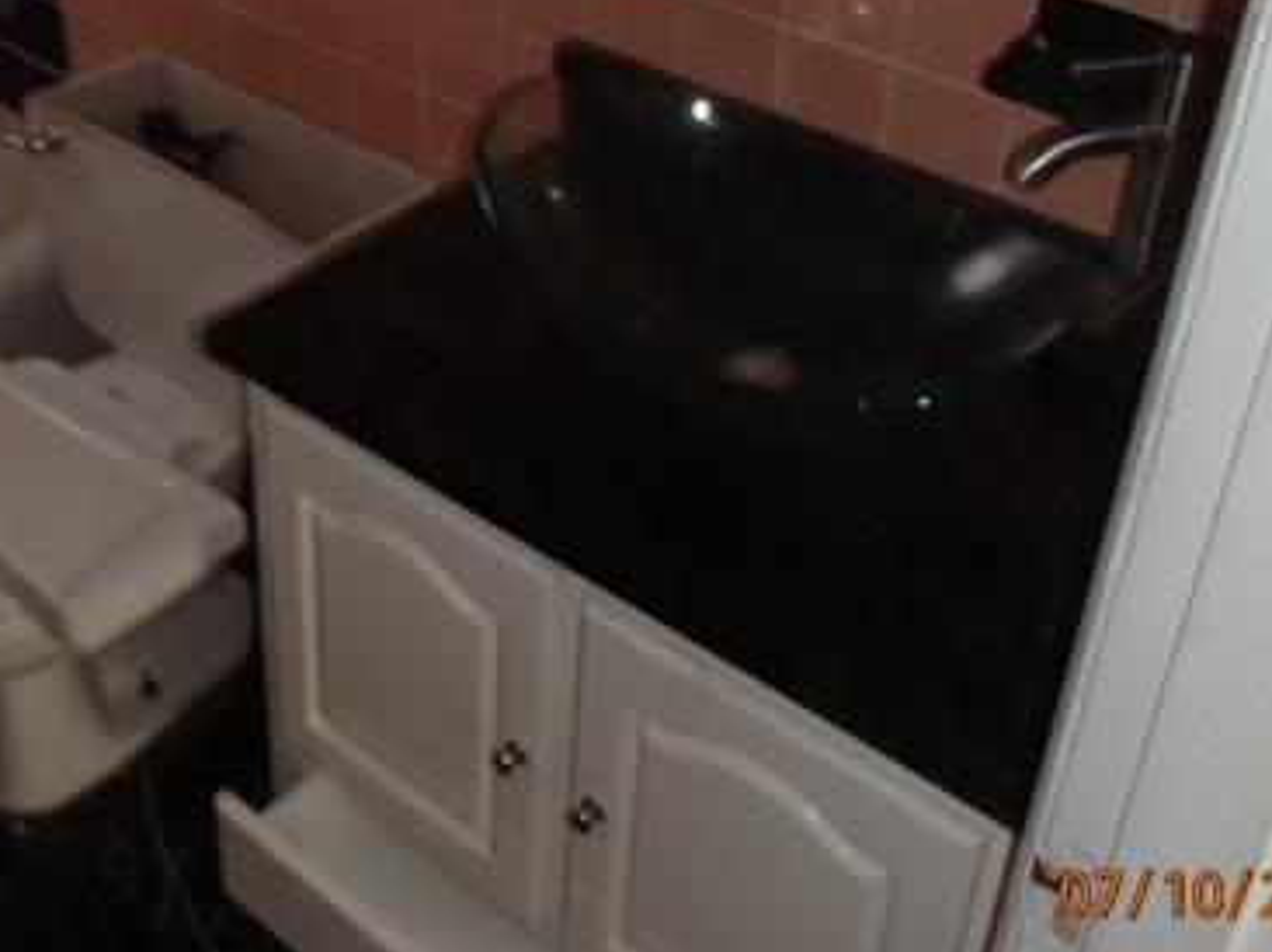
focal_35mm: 49
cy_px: 236
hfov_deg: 38.4
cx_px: 414
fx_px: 1799
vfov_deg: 29.2
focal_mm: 5
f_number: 3.9
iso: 200
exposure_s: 1/30
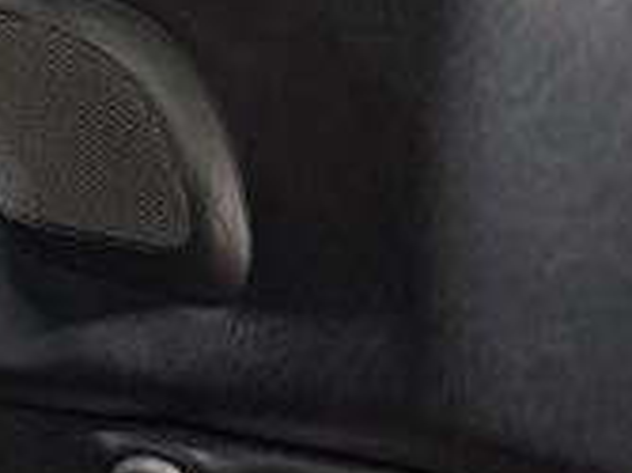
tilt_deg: -15.4
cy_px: -19
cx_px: -1256
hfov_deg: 10.0
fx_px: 2682
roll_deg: -0.6
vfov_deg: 10.0
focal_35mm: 147
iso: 1000
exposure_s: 1/33
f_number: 1.78
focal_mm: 6.76
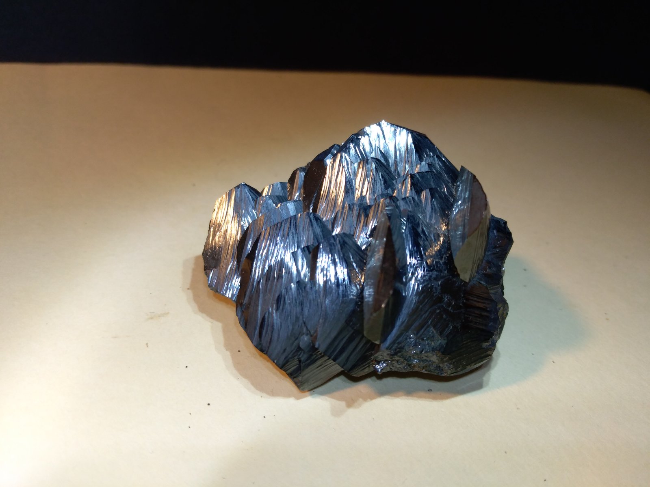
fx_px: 488
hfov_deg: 67.3
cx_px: 325
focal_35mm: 26
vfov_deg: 53.1
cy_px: 244
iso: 161
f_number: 2
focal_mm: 3.54
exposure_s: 1/30
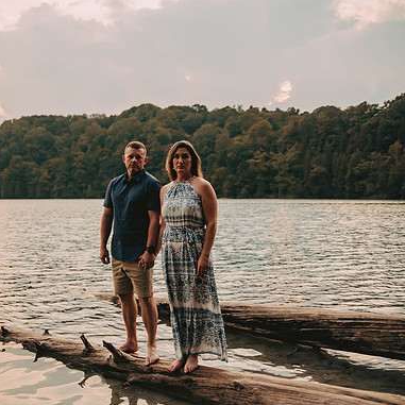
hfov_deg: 37.7
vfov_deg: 38.3
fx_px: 582
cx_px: 119
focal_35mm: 44
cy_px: 204
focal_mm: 34
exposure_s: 1/2500
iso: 640
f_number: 2.8
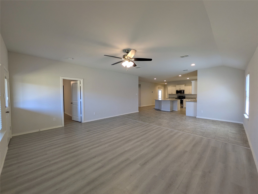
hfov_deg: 102.1
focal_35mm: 14
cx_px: 129
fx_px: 104
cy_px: 97
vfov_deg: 85.7
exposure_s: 1/30
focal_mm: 1.85
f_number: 2.2
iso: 46
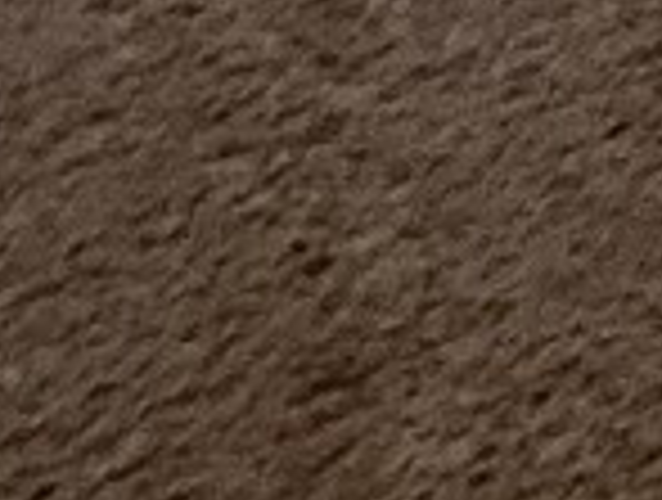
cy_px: -2509
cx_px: 1851
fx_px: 6192
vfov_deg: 3.9
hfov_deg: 5.8
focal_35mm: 323
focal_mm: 3.3
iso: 200
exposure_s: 1/60
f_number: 2.4
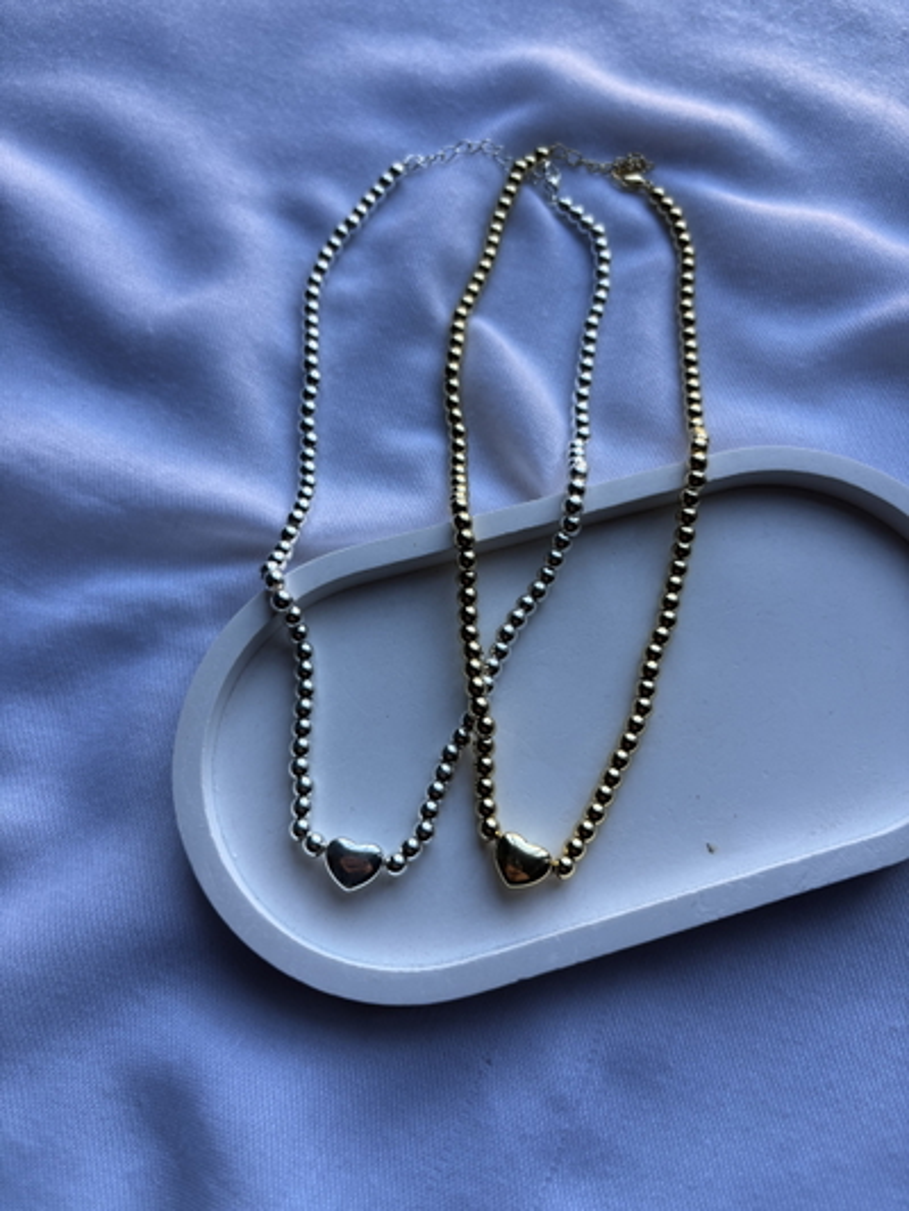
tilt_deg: -70.2
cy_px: 606
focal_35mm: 26
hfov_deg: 53.1
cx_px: 454
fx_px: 910
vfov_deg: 67.3
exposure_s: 1/142
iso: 32
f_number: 1.6
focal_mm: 5.96
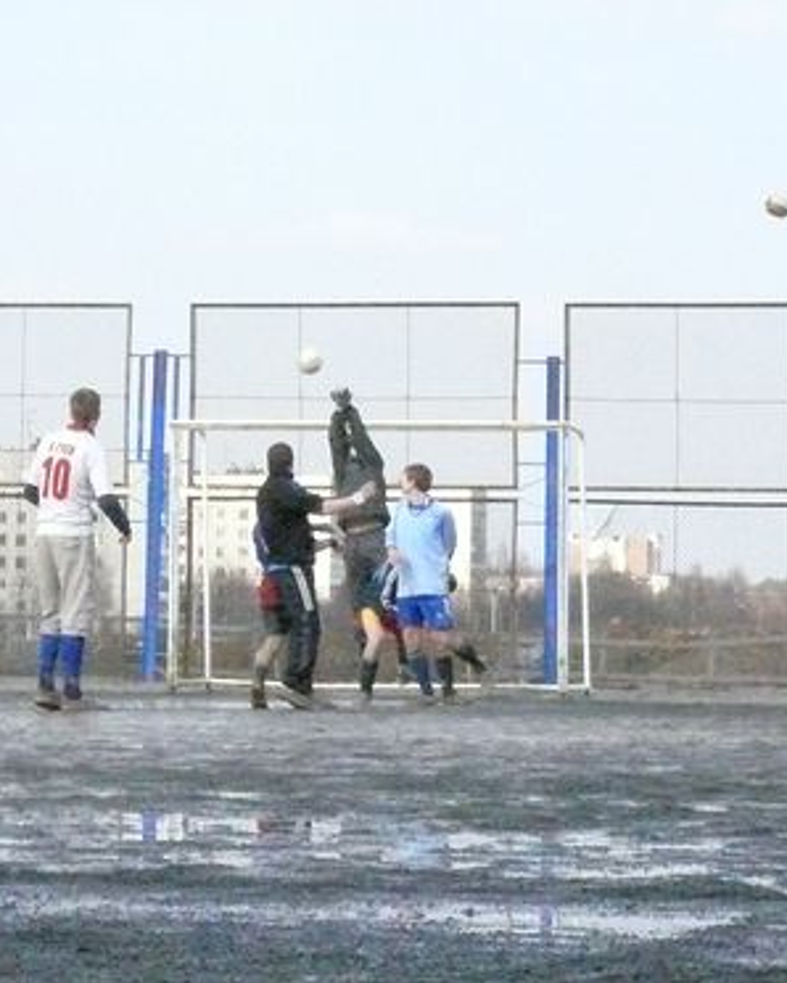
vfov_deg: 10.9
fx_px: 5149
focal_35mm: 177
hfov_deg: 8.7
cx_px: 359
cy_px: 493
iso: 1600
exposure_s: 1/1000
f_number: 11
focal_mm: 16.1
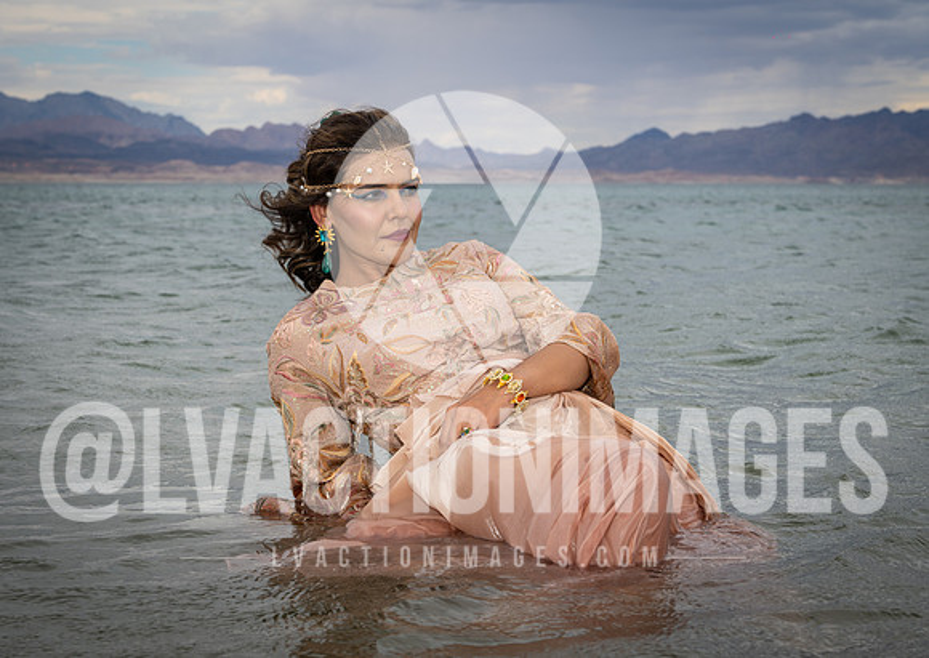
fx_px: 2174
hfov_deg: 24.1
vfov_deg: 17.2
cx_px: 476
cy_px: 311
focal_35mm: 83
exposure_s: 1/200
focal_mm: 70
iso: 64
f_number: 9
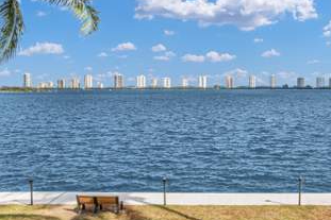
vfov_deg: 38.8
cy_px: 99
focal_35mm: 34
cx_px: 237
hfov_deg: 53.9
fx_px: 312
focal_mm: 8.38
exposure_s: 1/1250
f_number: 2.8
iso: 120
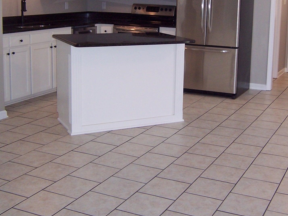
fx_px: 441
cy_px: 56
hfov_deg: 36.0
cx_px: 174
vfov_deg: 27.2
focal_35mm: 53
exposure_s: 1/60
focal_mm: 5.5
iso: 140
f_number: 2.8
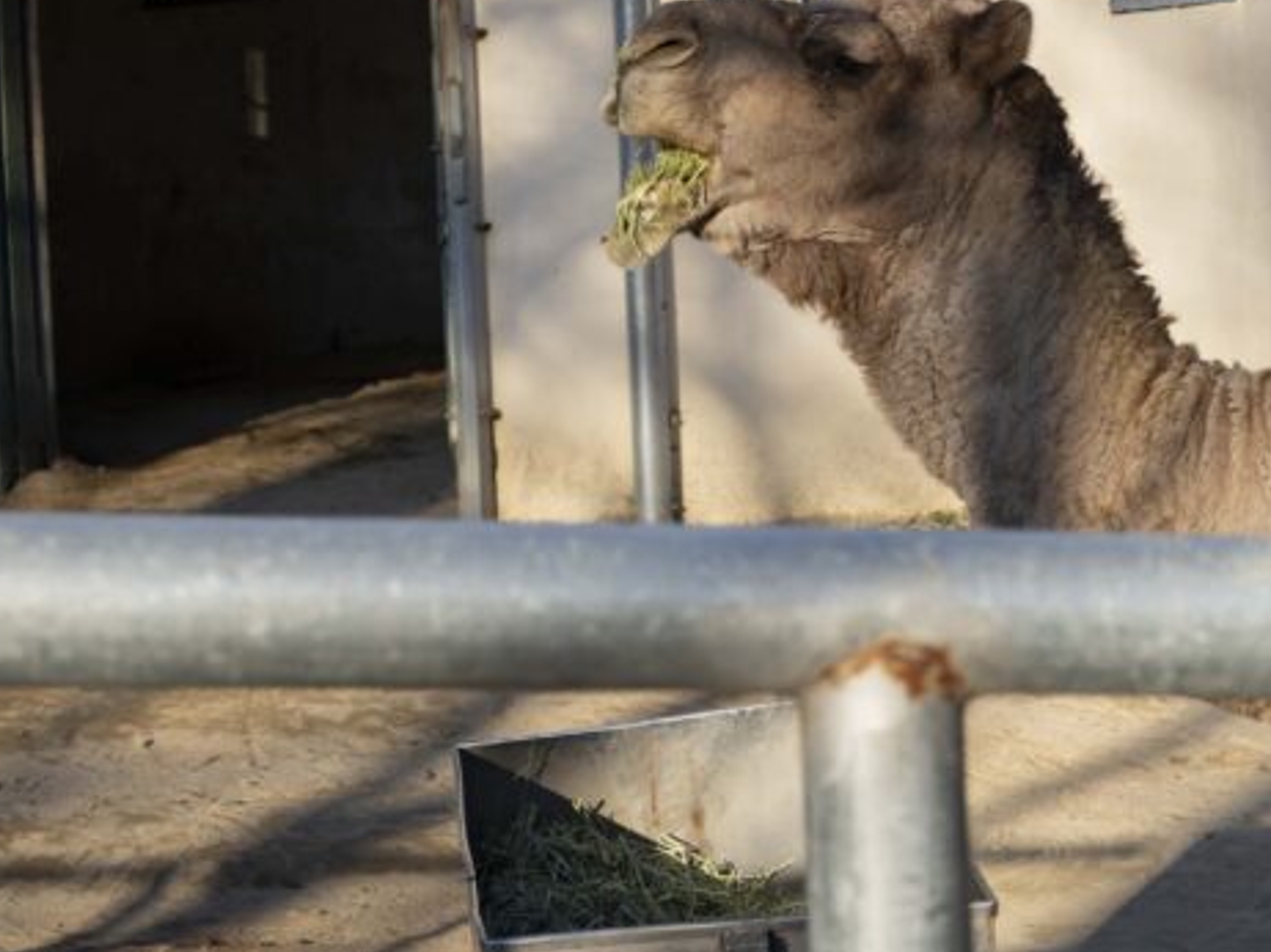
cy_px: 18
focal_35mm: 128
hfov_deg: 15.3
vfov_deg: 11.5
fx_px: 4697
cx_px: 1056
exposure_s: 1/200
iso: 100
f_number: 6.3
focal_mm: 60
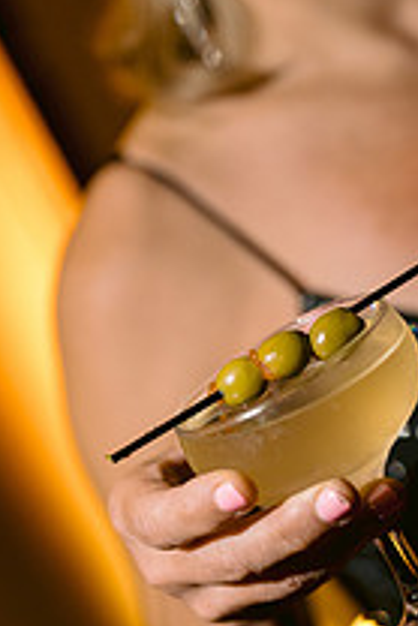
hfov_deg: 12.6
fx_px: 1878
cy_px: 587
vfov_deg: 18.5
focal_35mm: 108
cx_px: 397
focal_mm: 50
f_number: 2.2
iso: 640
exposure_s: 1/100
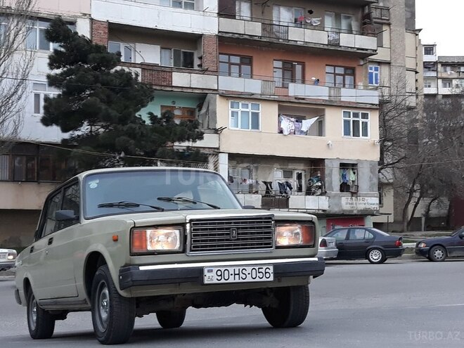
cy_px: 174
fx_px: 362
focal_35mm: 27
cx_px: 232
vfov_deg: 51.4
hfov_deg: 65.3
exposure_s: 1/50
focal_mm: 3.71
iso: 64
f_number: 1.7
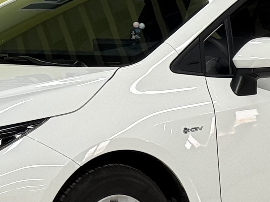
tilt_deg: -2.4
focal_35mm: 235
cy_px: 94
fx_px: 1833
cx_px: 136
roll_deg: +0.2
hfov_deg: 8.4
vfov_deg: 6.3
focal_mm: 6.76
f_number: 1.78
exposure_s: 1/100
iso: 64
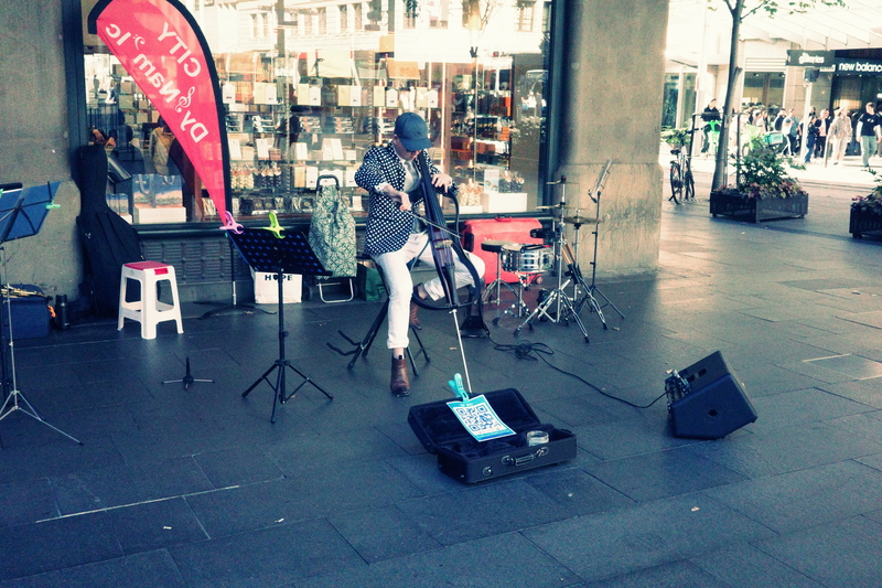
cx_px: 441
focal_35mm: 40
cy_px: 294
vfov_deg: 33.4
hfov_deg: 48.5
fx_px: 980
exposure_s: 1/500
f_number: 11
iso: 8000
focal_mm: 26
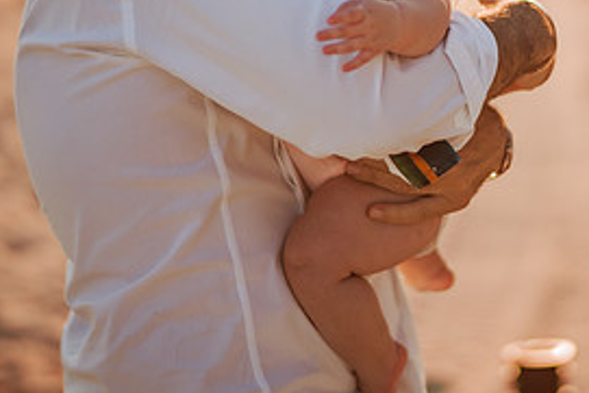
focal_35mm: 124
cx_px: 448
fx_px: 2030
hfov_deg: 16.4
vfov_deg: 11.0
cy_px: 5
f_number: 1.4
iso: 100
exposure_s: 1/3200
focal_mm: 58
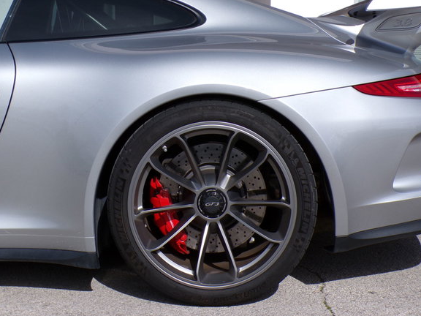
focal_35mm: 56
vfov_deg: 26.0
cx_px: 208
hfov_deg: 34.3
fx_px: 681
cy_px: 110
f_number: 5.1
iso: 100
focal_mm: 7.6
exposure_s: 1/750
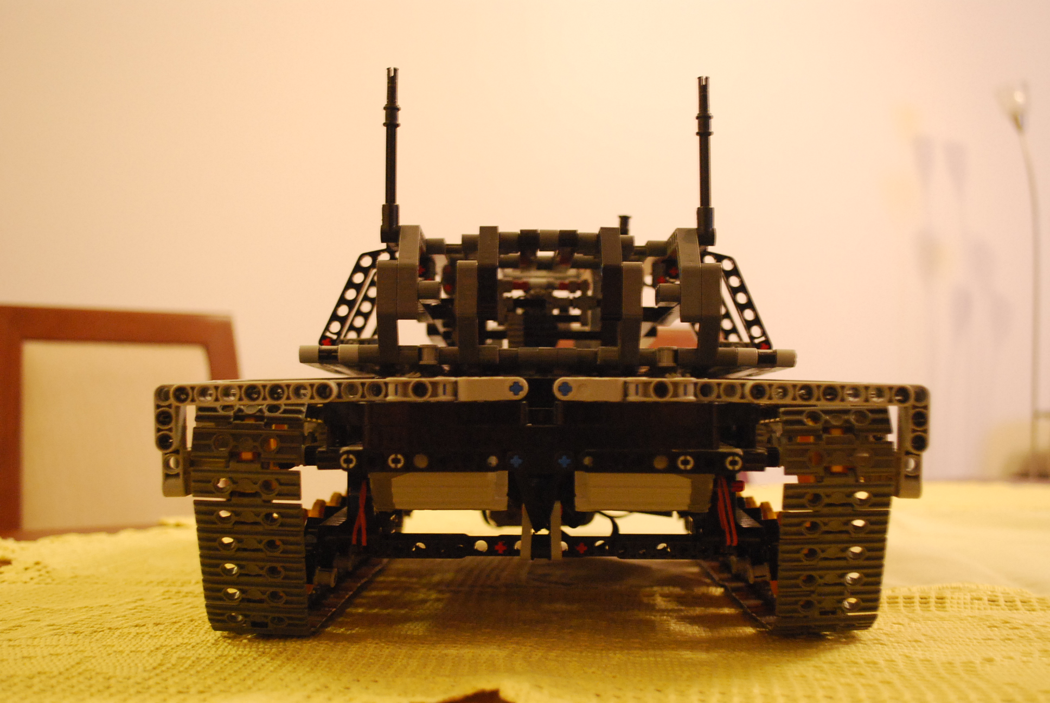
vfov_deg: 28.2
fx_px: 1402
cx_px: 525
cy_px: 352
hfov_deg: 41.1
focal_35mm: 48
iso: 1600
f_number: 4.8
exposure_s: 1/20
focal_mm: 32
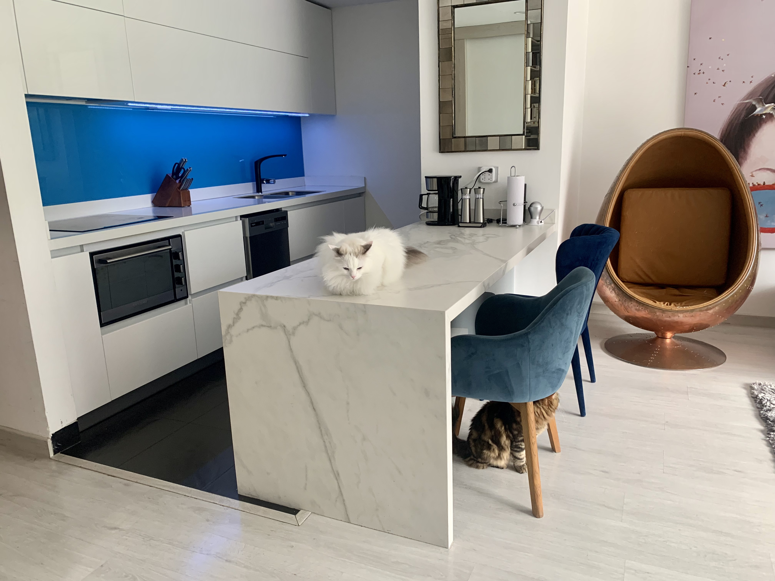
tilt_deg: -12.9
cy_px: 290
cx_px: 388
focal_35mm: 26
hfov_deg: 67.3
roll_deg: +1.7
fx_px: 582
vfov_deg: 53.1
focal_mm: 4.25
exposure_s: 1/89
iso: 100
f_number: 1.8
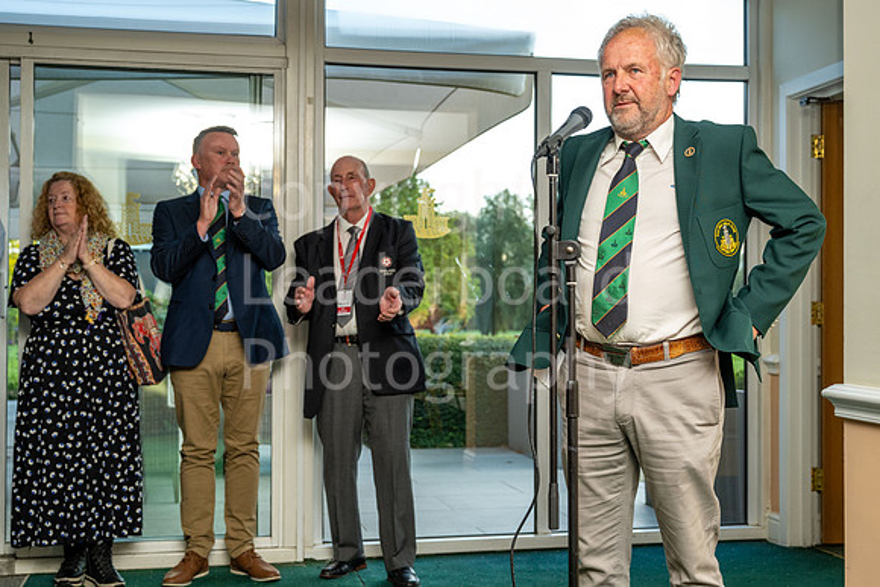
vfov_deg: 28.0
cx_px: 475
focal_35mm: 48
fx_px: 1176
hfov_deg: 41.0
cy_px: 290
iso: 500
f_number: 5
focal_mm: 44
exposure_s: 1/160
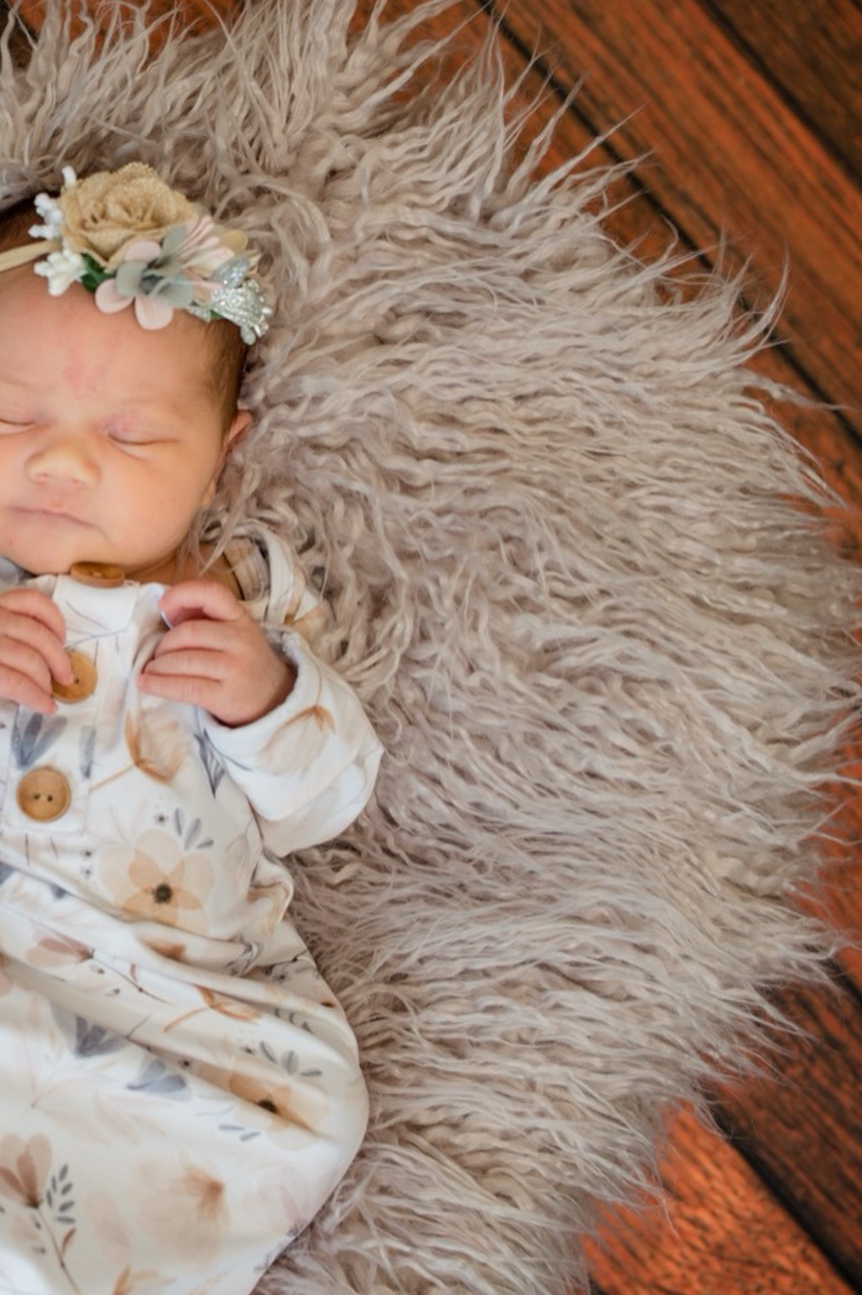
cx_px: 59
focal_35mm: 53
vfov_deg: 37.5
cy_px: 650
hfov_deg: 24.6
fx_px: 1905
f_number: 2.5
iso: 200
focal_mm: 35
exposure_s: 1/160
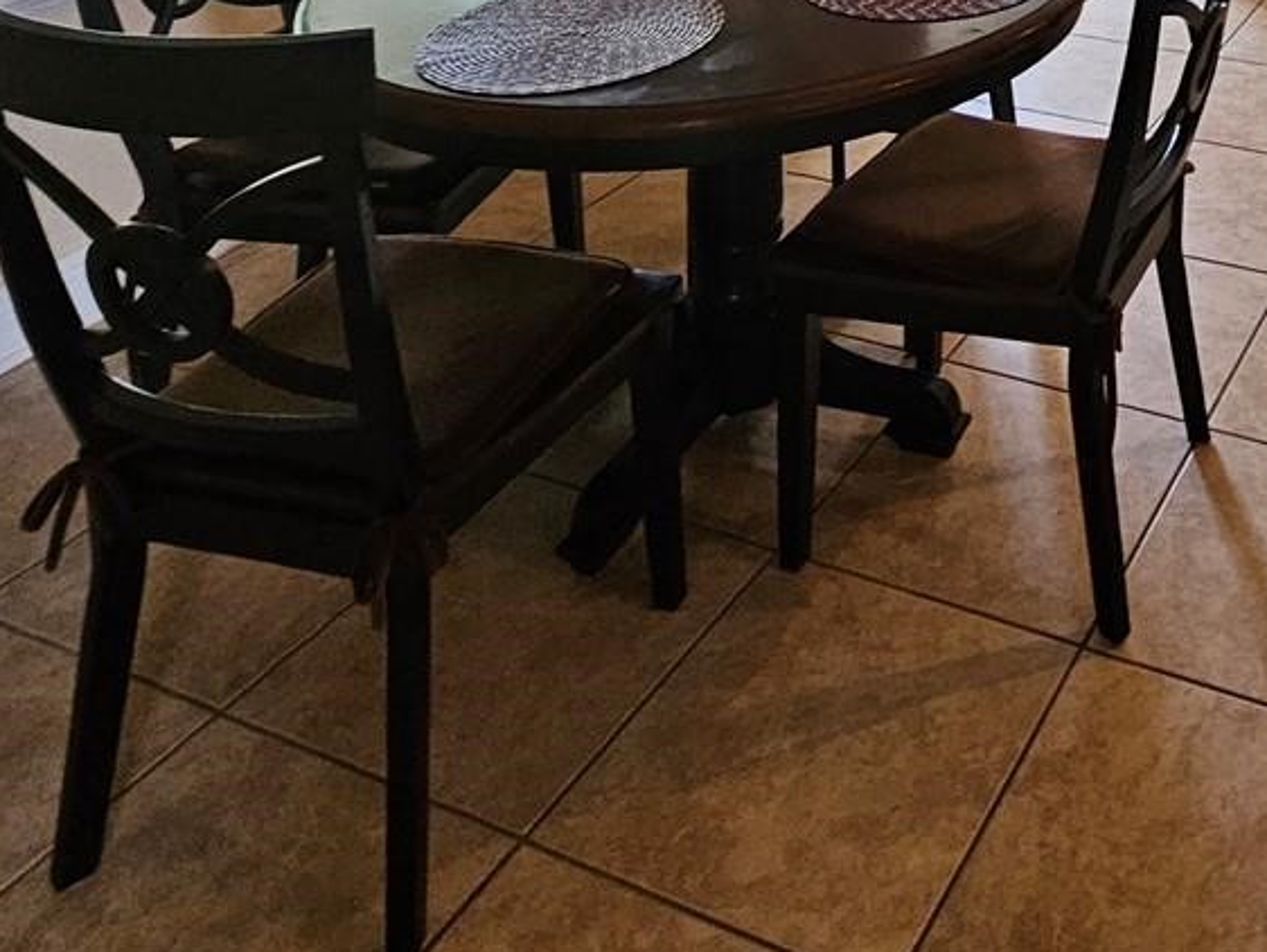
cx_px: 1184
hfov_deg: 44.7
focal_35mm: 37
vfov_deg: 28.7
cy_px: -390
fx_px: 1355
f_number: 2.2
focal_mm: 2.2
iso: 320
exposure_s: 1/60
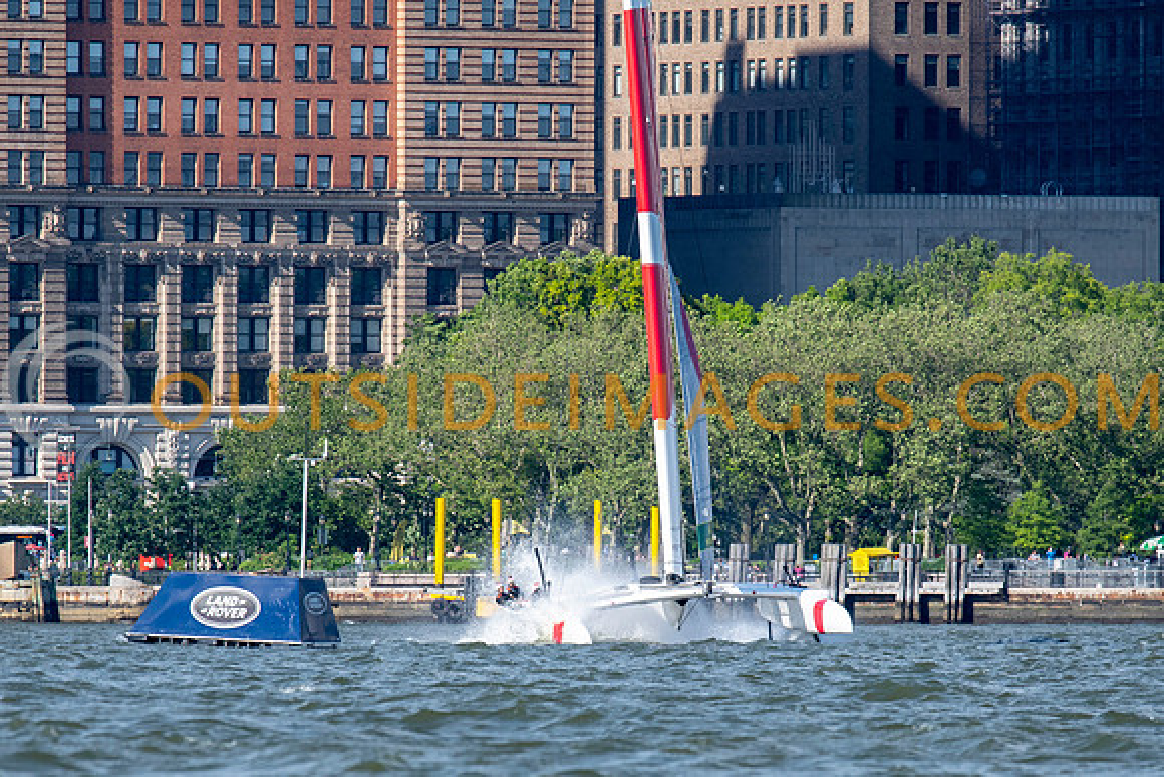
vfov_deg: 2.1
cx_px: 582
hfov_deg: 3.1
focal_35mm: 661
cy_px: 570
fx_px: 21364
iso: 640
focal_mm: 300
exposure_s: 1/2500
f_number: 5
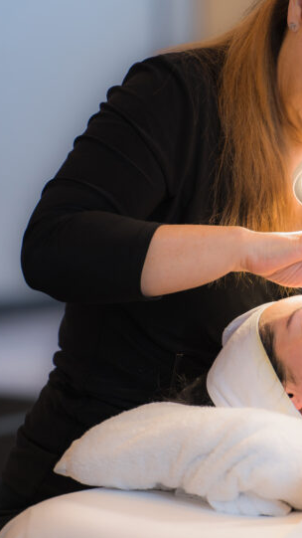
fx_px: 5086
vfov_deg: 6.0
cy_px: 247
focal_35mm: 357
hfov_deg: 3.4
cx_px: 333
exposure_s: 1/80
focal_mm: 180
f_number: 2.8
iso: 160
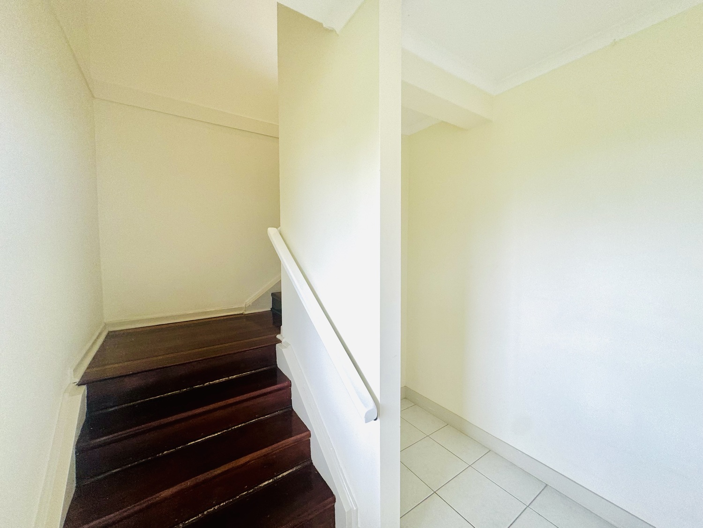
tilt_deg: +0.2
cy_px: 264
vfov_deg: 85.7
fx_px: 284
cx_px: 352
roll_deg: +0.4
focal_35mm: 14
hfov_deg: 102.1
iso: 80
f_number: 2.2
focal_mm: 2.22
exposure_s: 1/100
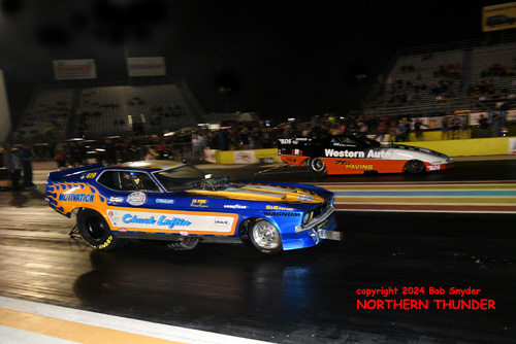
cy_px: 172
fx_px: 344
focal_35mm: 24
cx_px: 258
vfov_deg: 53.2
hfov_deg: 73.7
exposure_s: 1/160
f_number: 2.8
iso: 640
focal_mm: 16
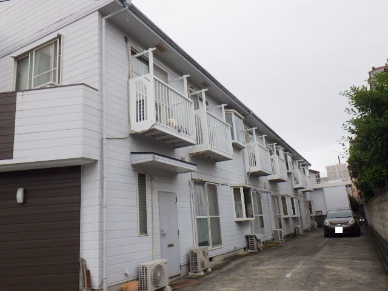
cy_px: 146
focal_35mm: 28
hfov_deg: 63.4
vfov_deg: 49.7
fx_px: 314
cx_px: 194
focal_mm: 5
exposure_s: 1/320
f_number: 4.2
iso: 250
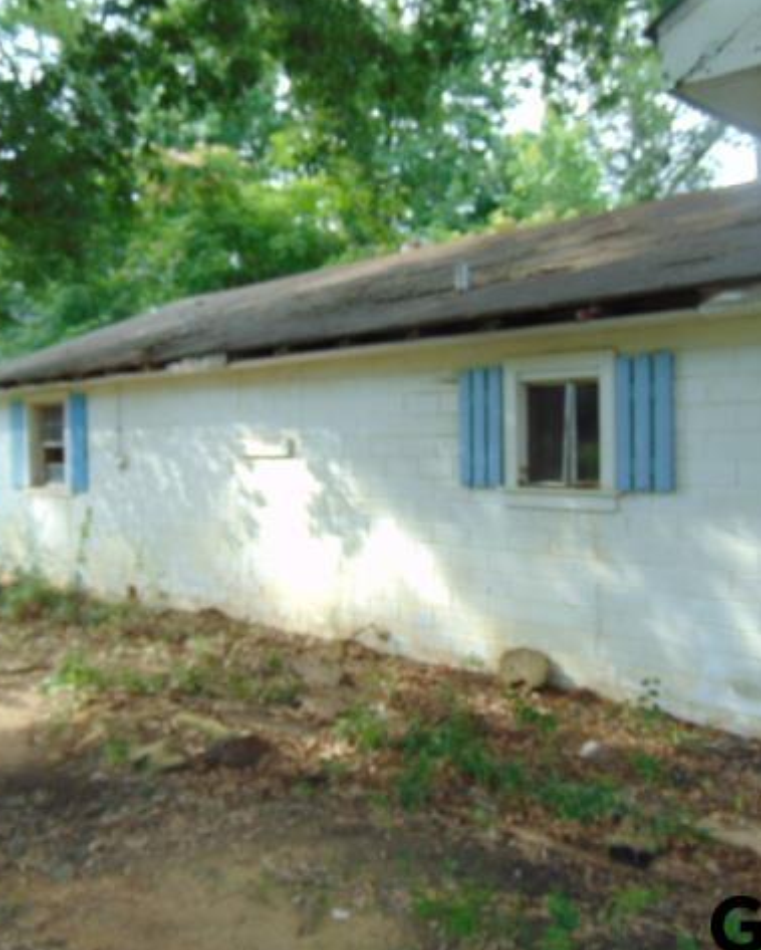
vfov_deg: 54.2
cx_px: 388
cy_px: 474
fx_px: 928
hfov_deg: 44.6
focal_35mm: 33
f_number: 3
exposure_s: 1/160
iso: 80
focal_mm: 4.5
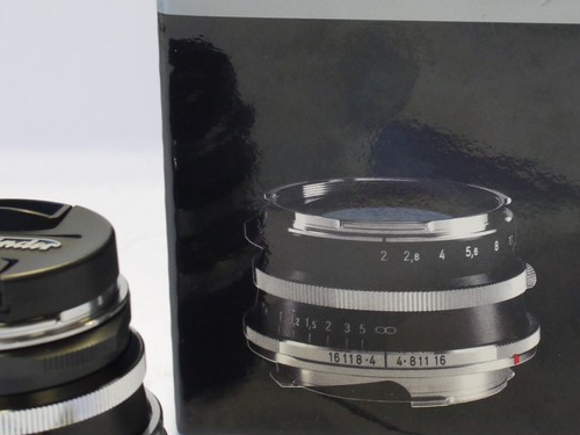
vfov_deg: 10.3
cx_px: 396
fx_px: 2413
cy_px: 187
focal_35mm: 144
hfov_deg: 13.7
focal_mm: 30
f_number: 7.1
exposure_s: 1/15
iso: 400
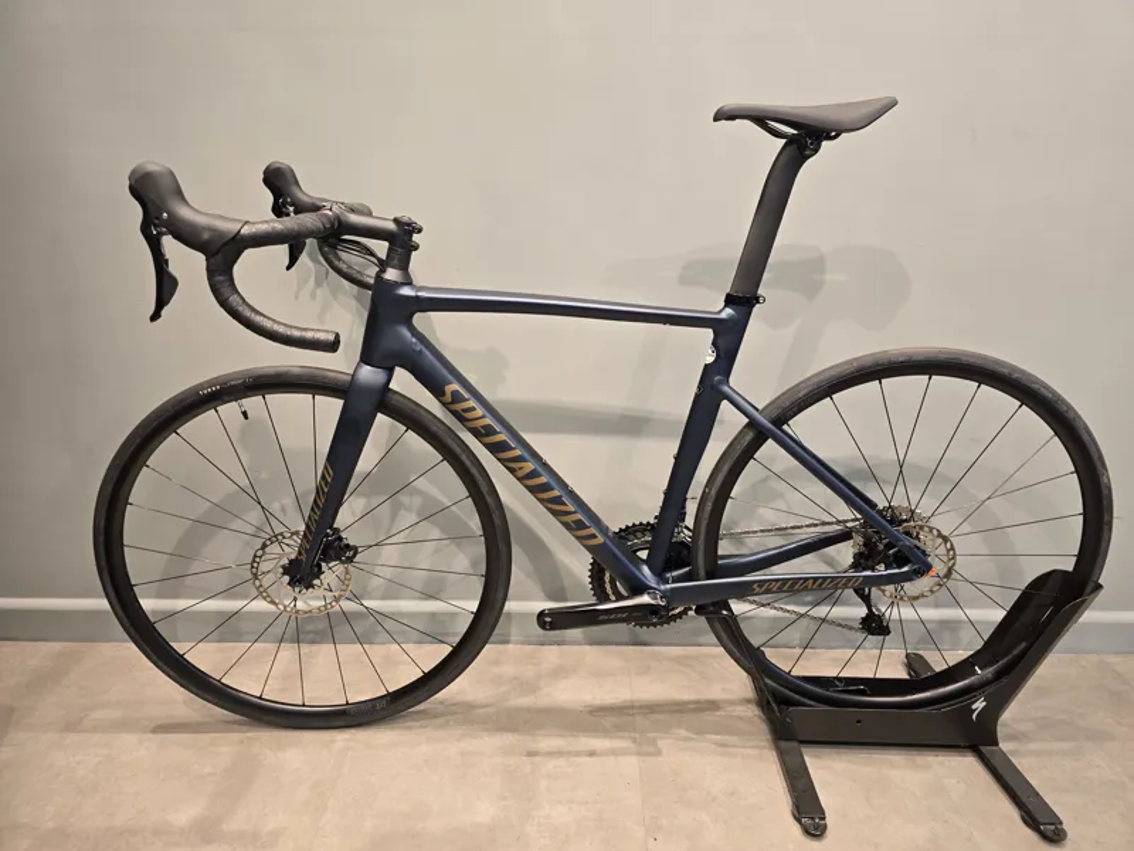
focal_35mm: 23
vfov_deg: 58.9
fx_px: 753
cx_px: 567
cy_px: 426
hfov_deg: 73.9
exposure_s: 1/50
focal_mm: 6.3
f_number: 1.7
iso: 100
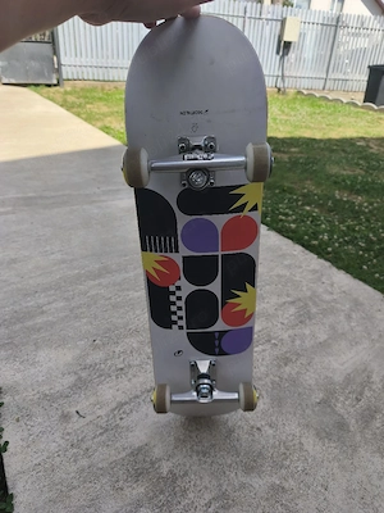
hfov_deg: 58.9
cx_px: 192
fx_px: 340
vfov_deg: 73.9
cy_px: 256
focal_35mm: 23
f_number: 1.65
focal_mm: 6.18
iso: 50
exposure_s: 1/1111
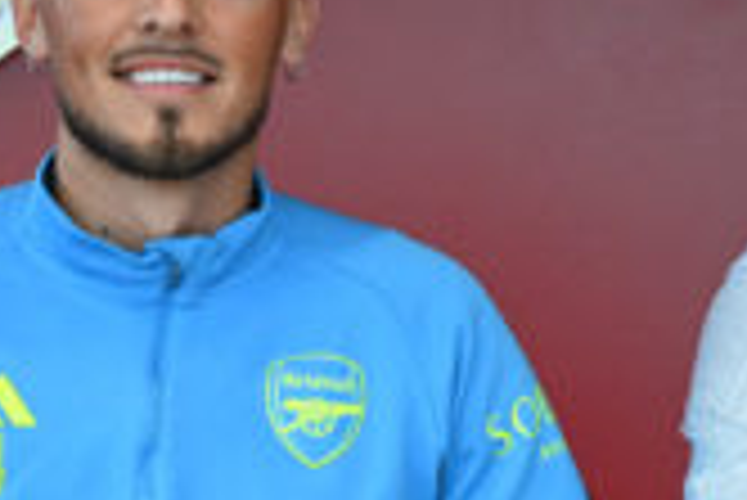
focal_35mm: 167
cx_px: 176
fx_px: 3468
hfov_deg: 12.3
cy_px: 153
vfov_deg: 8.2
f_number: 4.5
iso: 2500
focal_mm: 37
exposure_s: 1/500
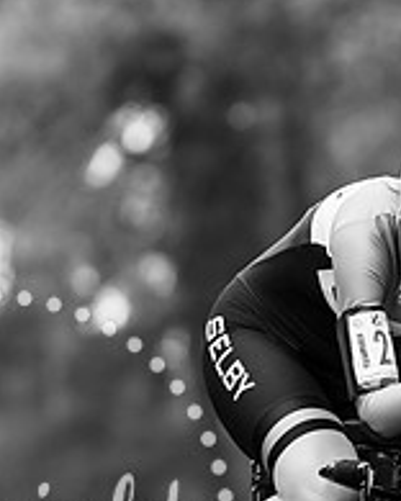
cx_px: 473
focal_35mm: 555
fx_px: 8233
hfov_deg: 2.8
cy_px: 431
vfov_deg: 3.5
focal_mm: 180
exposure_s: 1/1000
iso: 1250
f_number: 3.5
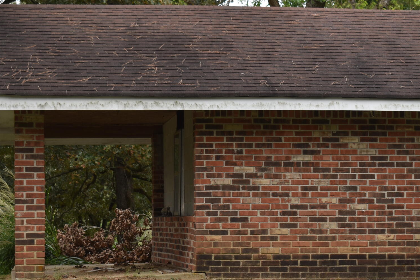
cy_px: 169
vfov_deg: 11.4
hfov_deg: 17.0
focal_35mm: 120
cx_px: 300
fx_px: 1400
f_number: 6.3
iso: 100
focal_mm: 40
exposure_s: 1/160
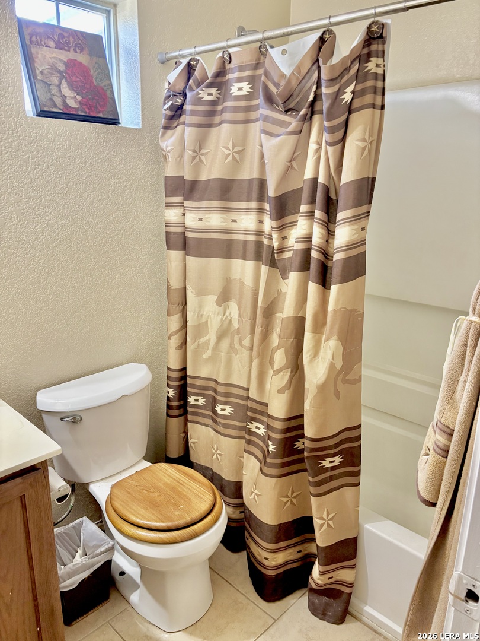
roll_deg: -1.8
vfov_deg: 67.3
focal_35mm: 26
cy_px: 320
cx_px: 240
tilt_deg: -16.3
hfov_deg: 53.1
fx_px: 481
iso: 400
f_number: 1.6
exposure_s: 1/40
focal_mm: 5.96
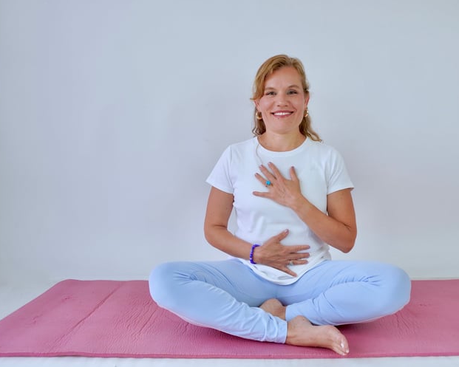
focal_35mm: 30
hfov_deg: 59.0
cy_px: 186
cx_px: 273
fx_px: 402
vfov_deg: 49.1
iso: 250
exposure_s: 1/160
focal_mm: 17
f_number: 4
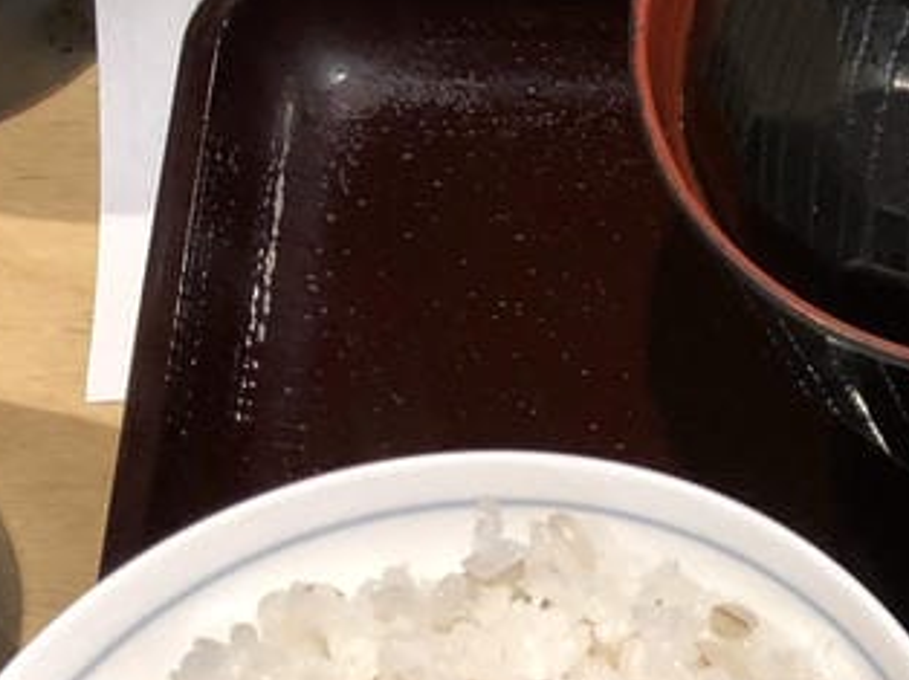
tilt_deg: -69.5
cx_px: 1647
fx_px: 2913
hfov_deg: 15.3
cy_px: 995
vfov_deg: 12.7
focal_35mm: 111
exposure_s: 1/24
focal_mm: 3.99
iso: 40
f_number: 1.8
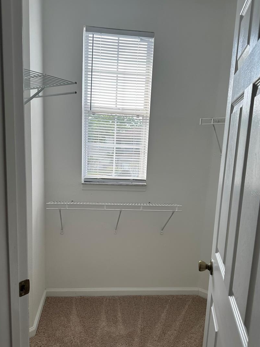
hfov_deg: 51.3
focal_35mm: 27
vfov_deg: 65.1
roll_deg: -3.0
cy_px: 194
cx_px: 128
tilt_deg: -8.0
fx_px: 270
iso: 64
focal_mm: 6.86
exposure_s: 1/241
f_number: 1.78
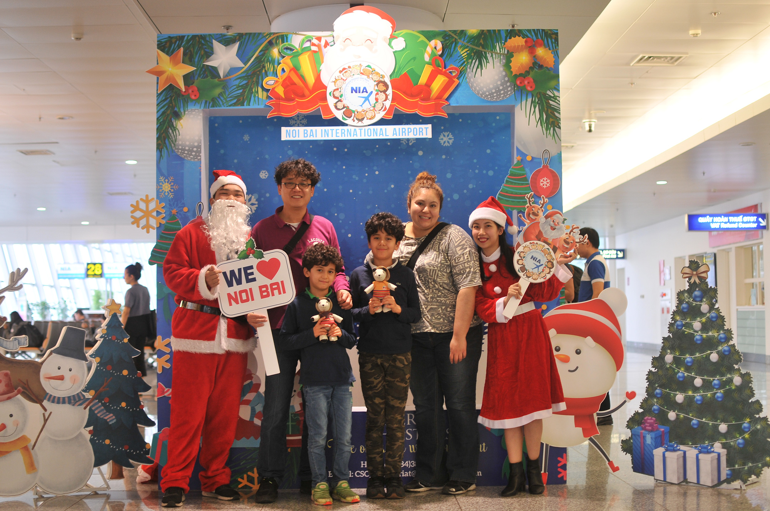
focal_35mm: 52
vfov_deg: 25.7
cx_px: 385
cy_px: 256
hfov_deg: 37.9
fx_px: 1121
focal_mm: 35
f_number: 2.2
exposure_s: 1/60
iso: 250
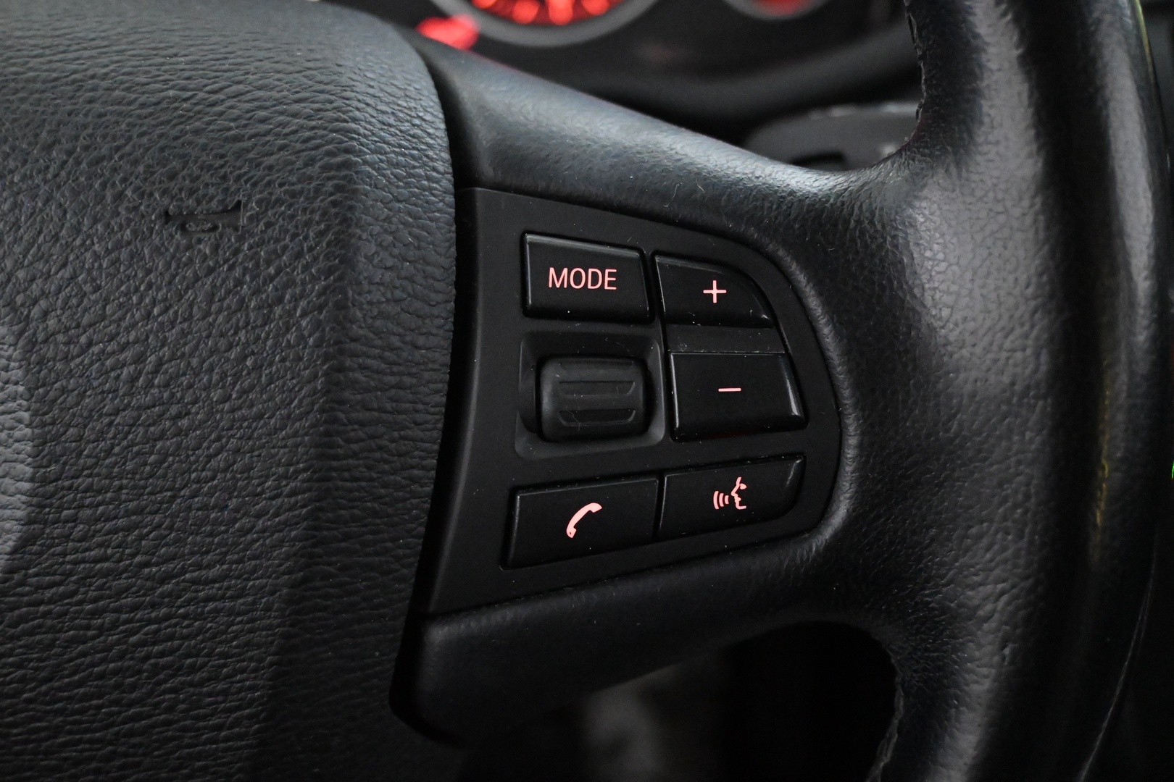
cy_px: 391
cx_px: 587
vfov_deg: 35.5
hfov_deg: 51.3
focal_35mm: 38
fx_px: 1223
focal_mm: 25
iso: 11400
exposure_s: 1/40
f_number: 4.2
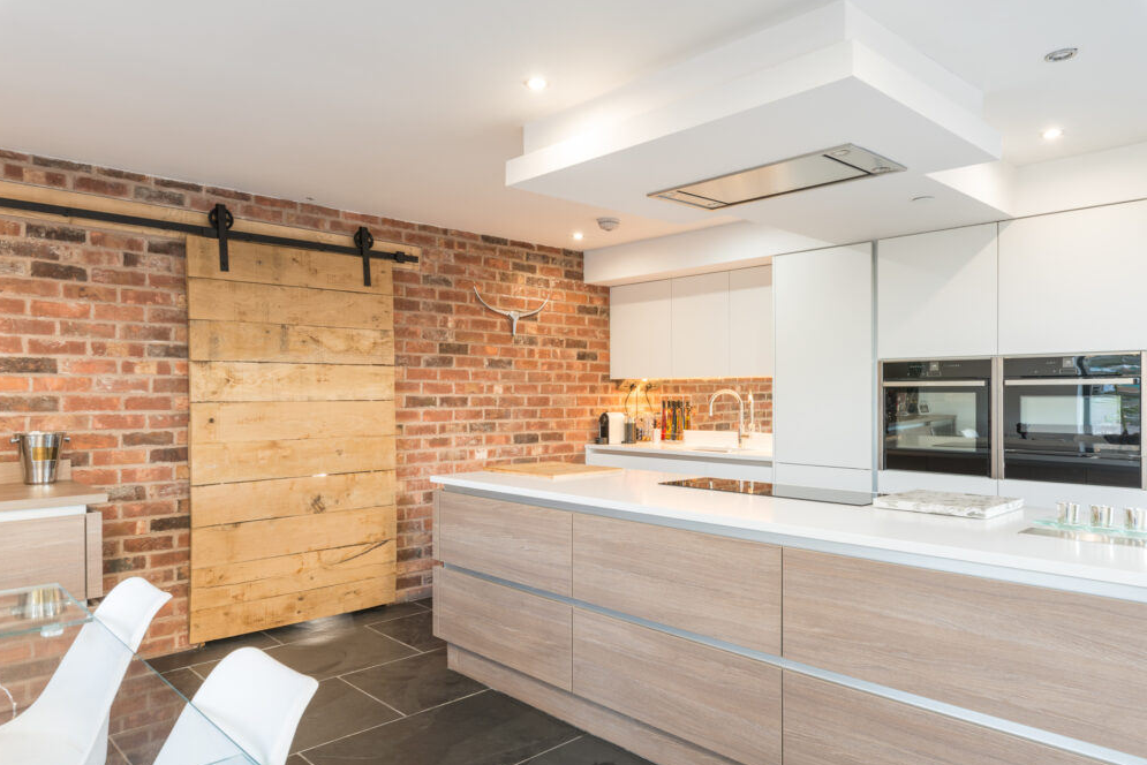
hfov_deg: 76.1
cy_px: 397
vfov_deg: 55.1
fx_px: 733
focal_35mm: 23
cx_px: 575
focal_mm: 22
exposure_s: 1/1.67
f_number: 9
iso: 100
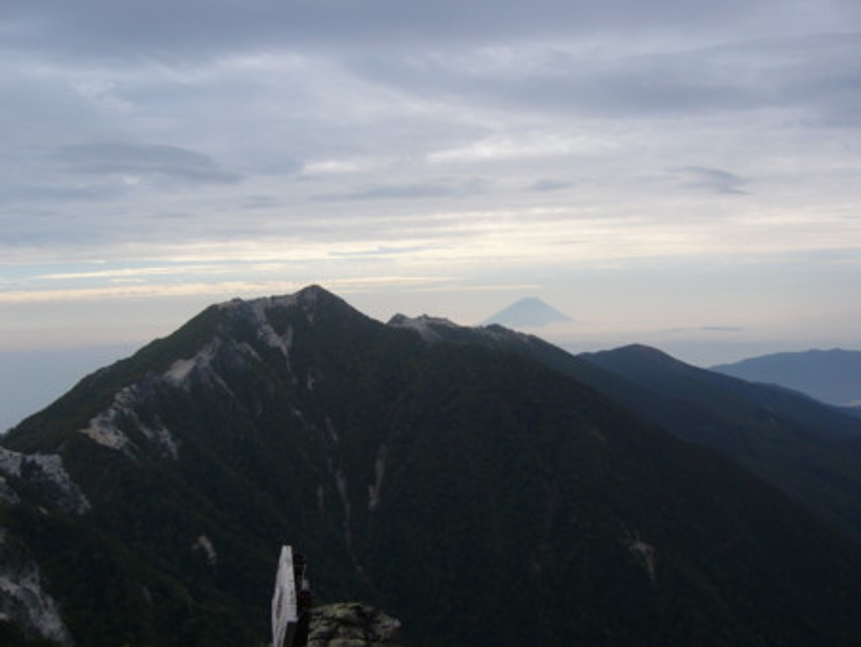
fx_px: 871
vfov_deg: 40.7
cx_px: 430
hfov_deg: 52.6
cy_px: 324
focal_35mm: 35
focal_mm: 5.8
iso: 80
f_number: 5.6
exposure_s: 1/500
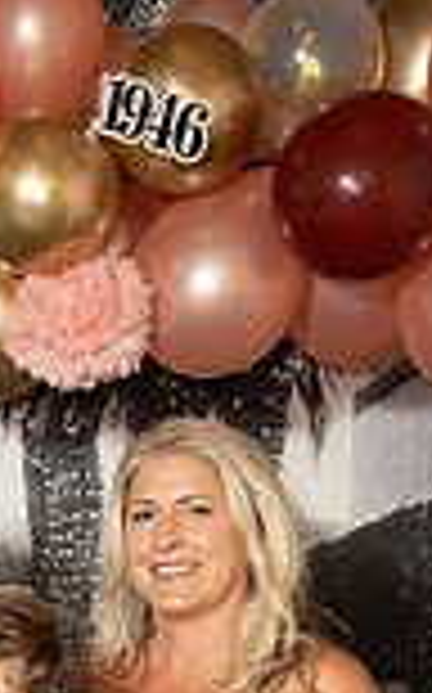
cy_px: 968
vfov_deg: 16.6
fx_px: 2208
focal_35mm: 117
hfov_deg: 10.9
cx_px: -158
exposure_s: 1/160
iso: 1000
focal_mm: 39.2
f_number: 2.8
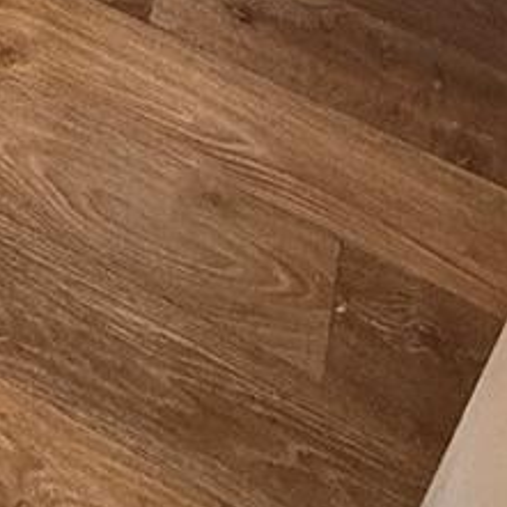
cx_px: -149
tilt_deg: -26.1
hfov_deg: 18.7
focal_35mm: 86
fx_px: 1425
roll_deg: -4.1
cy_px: -833
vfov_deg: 12.9
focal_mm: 2.22
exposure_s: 1/60
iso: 400
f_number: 2.2
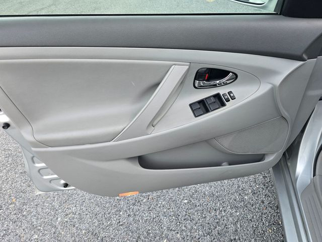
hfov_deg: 73.9
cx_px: 161
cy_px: 121
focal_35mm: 23
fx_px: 214
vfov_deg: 58.9
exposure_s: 1/180
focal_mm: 6.3
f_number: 1.7
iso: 100
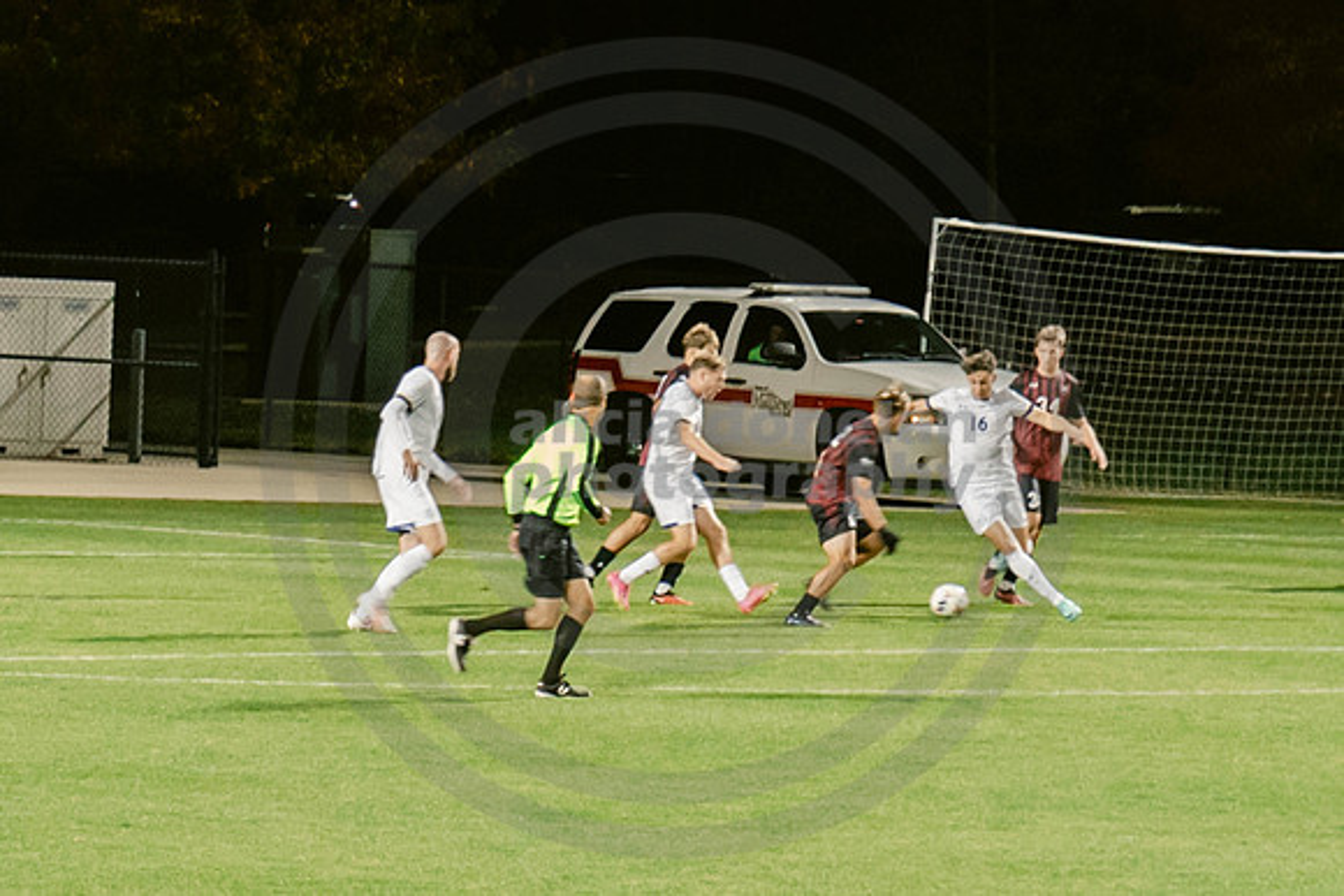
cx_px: -478
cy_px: 332
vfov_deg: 4.5
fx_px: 11327
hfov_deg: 6.7
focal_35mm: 303
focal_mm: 70
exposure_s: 1/160
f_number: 4
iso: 2000
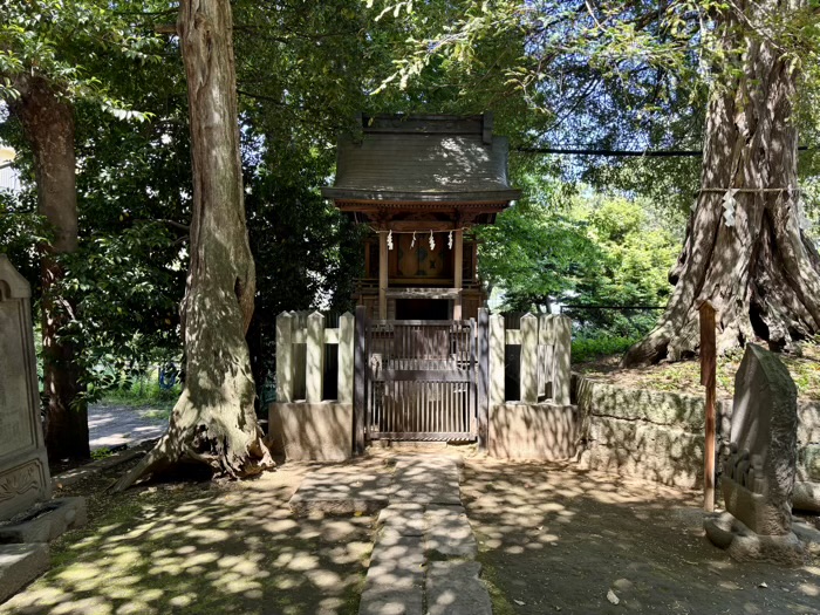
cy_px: 308
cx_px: 410
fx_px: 616
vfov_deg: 53.1
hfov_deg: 67.3
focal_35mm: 26
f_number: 1.6
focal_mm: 5.96
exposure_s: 1/121
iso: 40
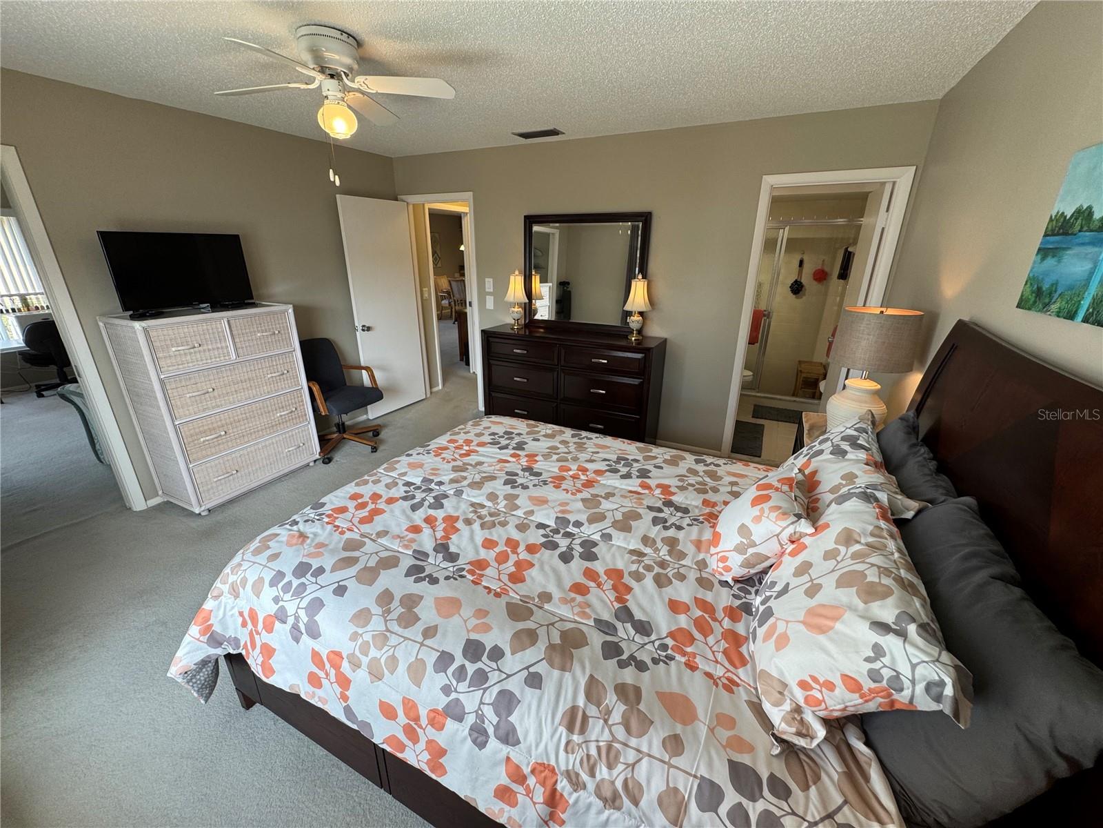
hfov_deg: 102.1
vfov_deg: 85.7
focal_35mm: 14
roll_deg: -0.2
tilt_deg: -21.1
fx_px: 446
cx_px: 552
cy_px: 414
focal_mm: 2.22
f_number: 2.2
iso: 80
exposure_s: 1/120
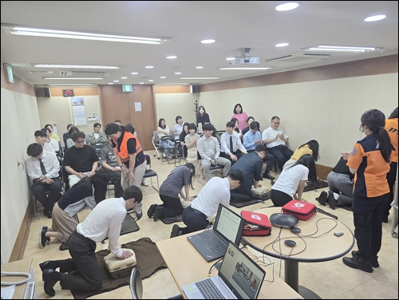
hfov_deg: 73.9
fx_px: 265
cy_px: 150
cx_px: 200
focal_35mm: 23
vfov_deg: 59.0
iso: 125
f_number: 1.7
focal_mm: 6.3
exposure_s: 1/120
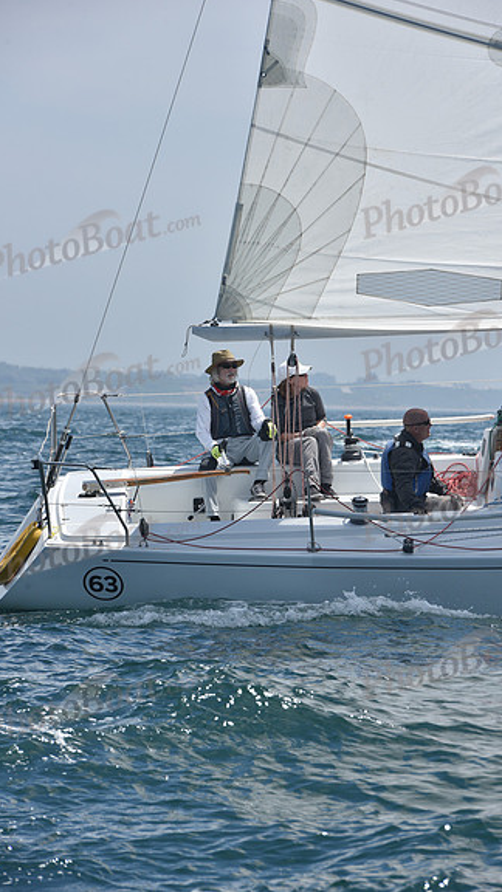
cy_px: 444
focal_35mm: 211
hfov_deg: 5.8
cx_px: 281
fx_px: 4993
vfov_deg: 10.2
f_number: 11
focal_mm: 200
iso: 250
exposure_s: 1/800
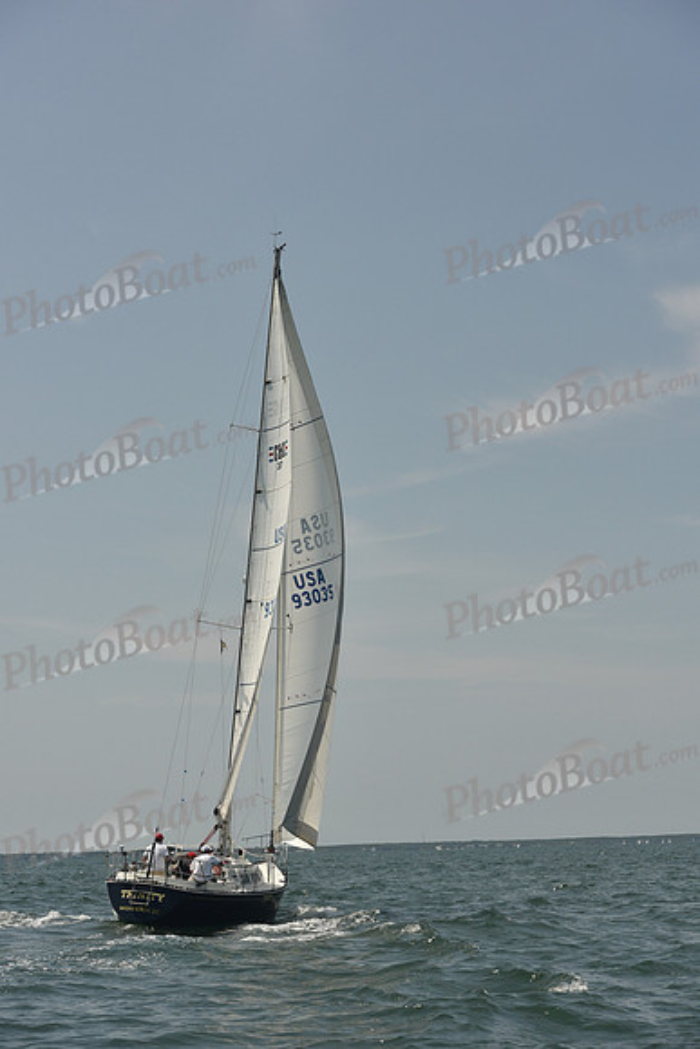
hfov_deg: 19.5
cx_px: 350
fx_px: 2040
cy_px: 524
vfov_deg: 28.8
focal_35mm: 70
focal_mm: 70
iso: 320
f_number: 8
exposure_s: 1/1000
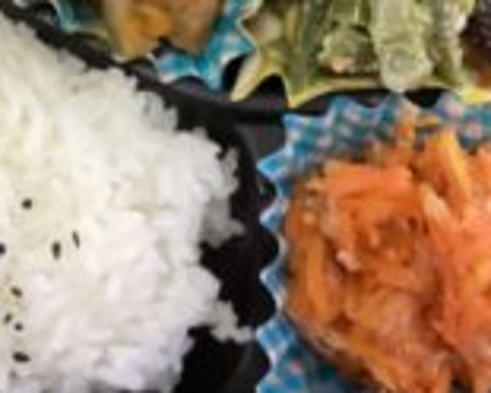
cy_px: -11
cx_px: 43
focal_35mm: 73
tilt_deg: -80.2
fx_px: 1061
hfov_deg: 25.2
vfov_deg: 20.2
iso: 320
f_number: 2.4
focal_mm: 3.3
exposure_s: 1/60
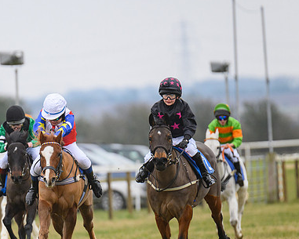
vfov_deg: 2.4
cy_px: 155
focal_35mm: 659
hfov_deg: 2.9
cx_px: 31
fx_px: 5833
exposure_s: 1/640
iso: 800
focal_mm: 300
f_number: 4
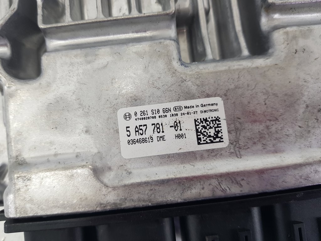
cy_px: 120
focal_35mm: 26
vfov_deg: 53.1
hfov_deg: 67.3
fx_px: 241
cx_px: 160
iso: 64
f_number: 1.7
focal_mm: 4.2
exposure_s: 1/100
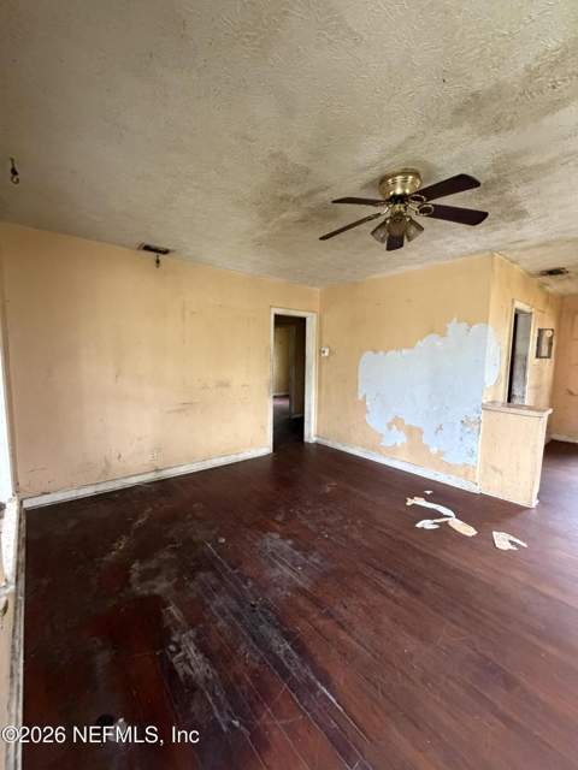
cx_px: 289
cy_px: 385
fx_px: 312
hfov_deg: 85.7
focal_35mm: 14
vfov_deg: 102.1
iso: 640
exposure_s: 1/60
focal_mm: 2.22
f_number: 2.2
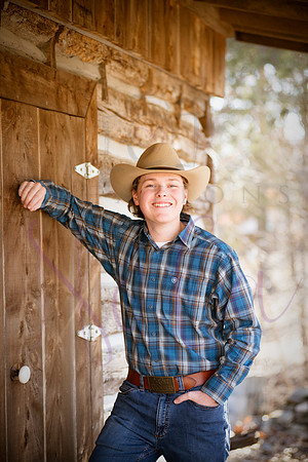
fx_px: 1347
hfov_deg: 13.0
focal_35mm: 105
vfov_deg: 19.5
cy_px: 231
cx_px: 154
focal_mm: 105
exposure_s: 1/500
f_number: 3.2
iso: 800
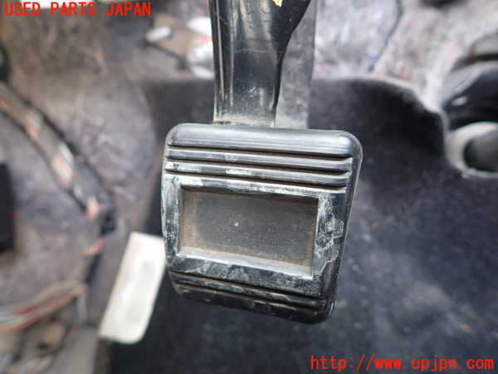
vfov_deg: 54.9
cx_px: 249
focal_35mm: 25
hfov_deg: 69.4
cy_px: 187
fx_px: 360
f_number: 2
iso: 200
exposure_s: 1/30
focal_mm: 4.5
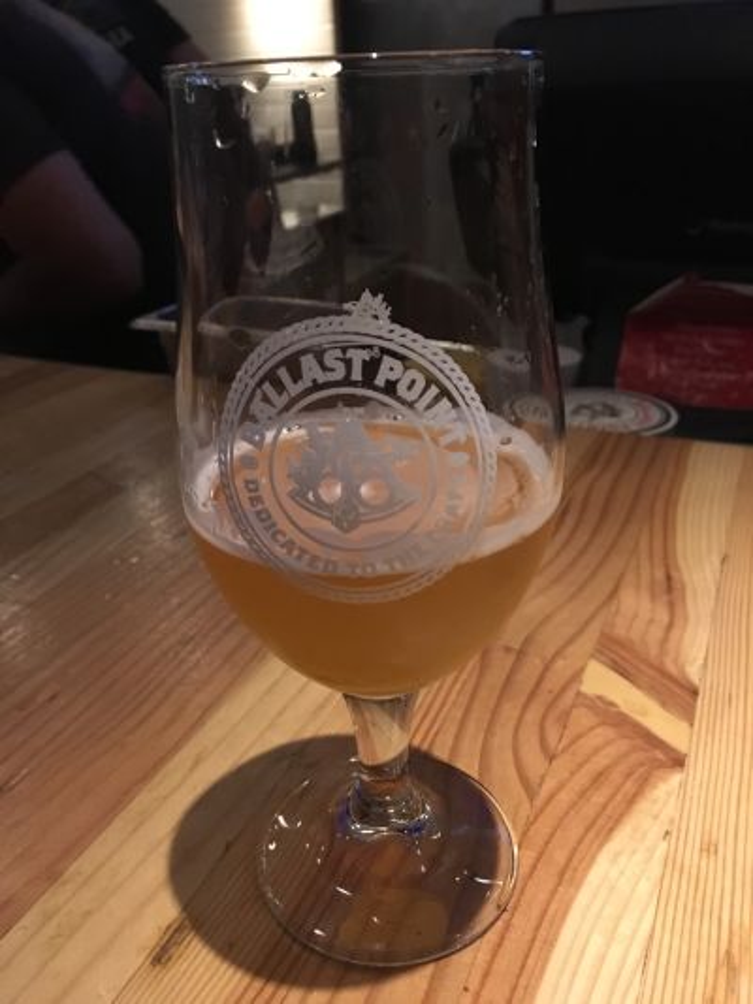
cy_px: 502
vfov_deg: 61.6
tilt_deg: -27.1
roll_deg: +2.3
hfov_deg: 48.2
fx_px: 841
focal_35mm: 29
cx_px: 376
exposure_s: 1/15
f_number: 2.2
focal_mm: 4.15
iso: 320
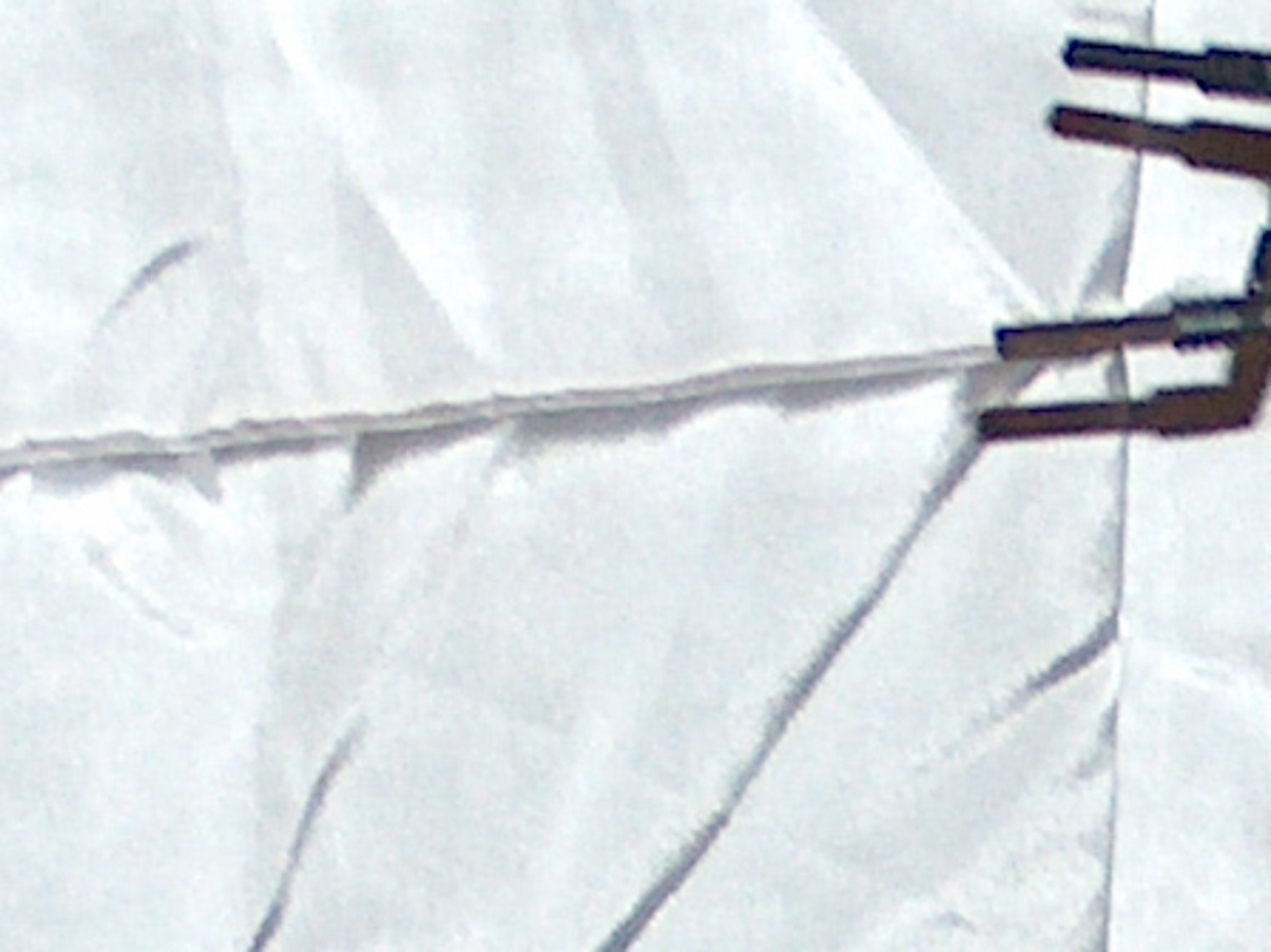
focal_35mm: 420
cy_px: 2285
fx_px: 15417
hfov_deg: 4.7
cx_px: 1865
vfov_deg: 3.5
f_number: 2.9
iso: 100
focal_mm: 14.73
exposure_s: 1/90
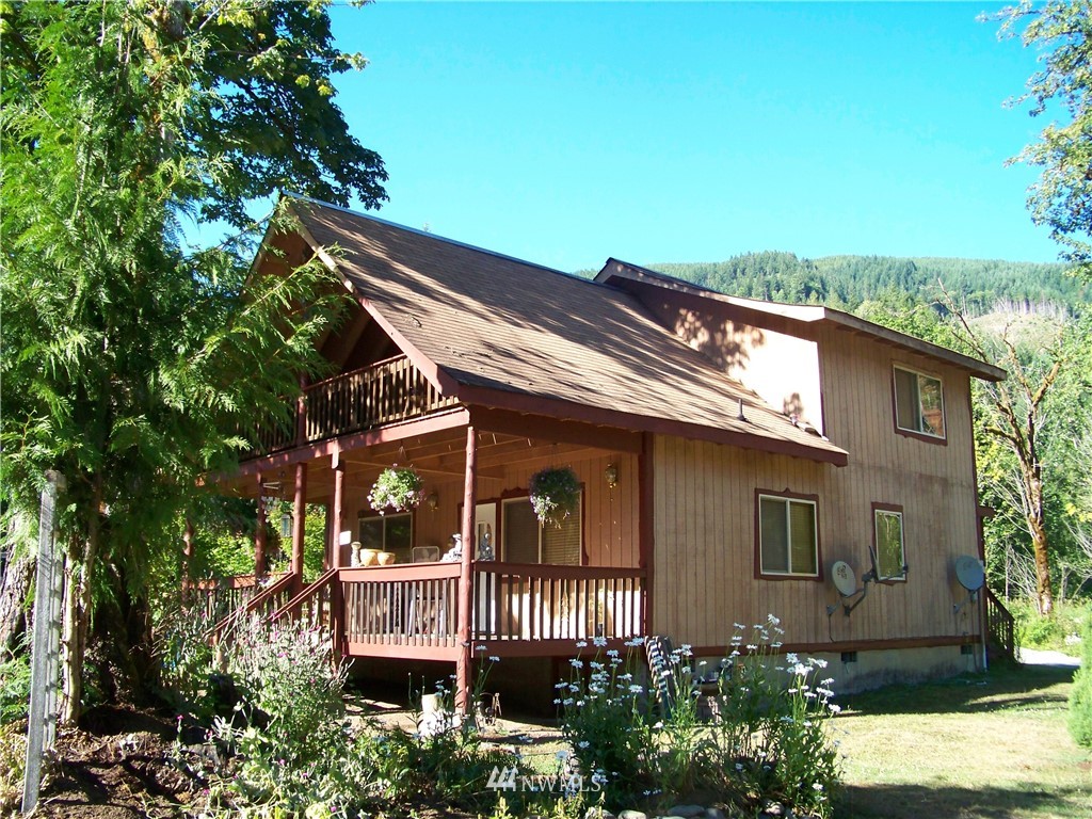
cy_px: 410
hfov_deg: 55.4
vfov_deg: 42.9
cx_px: 546
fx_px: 1041
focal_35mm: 33
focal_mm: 5.85
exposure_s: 1/640
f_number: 2.8
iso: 200
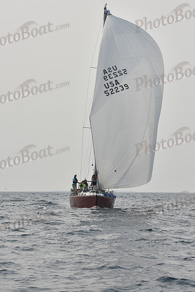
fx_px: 1014
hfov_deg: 11.0
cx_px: 102
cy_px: 116
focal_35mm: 125
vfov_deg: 16.4
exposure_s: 1/1250
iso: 250
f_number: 9
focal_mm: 100
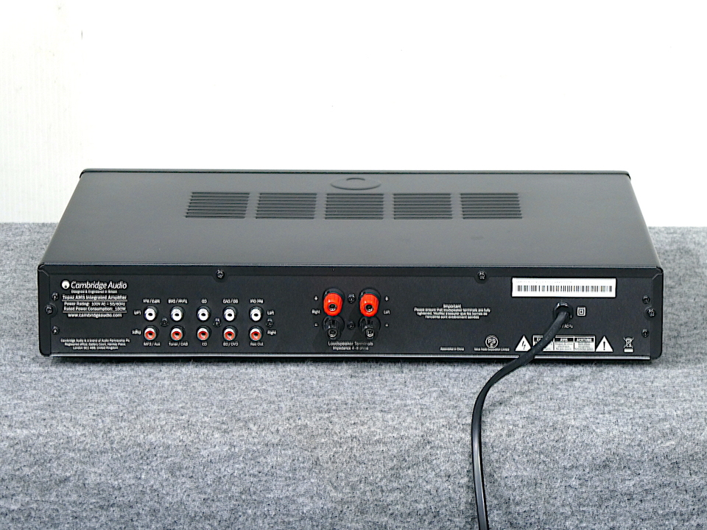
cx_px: 354
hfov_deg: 13.8
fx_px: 2921
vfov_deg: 10.4
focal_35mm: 143
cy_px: 265
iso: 100
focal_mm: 25.6
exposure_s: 1/2.5
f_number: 5.4
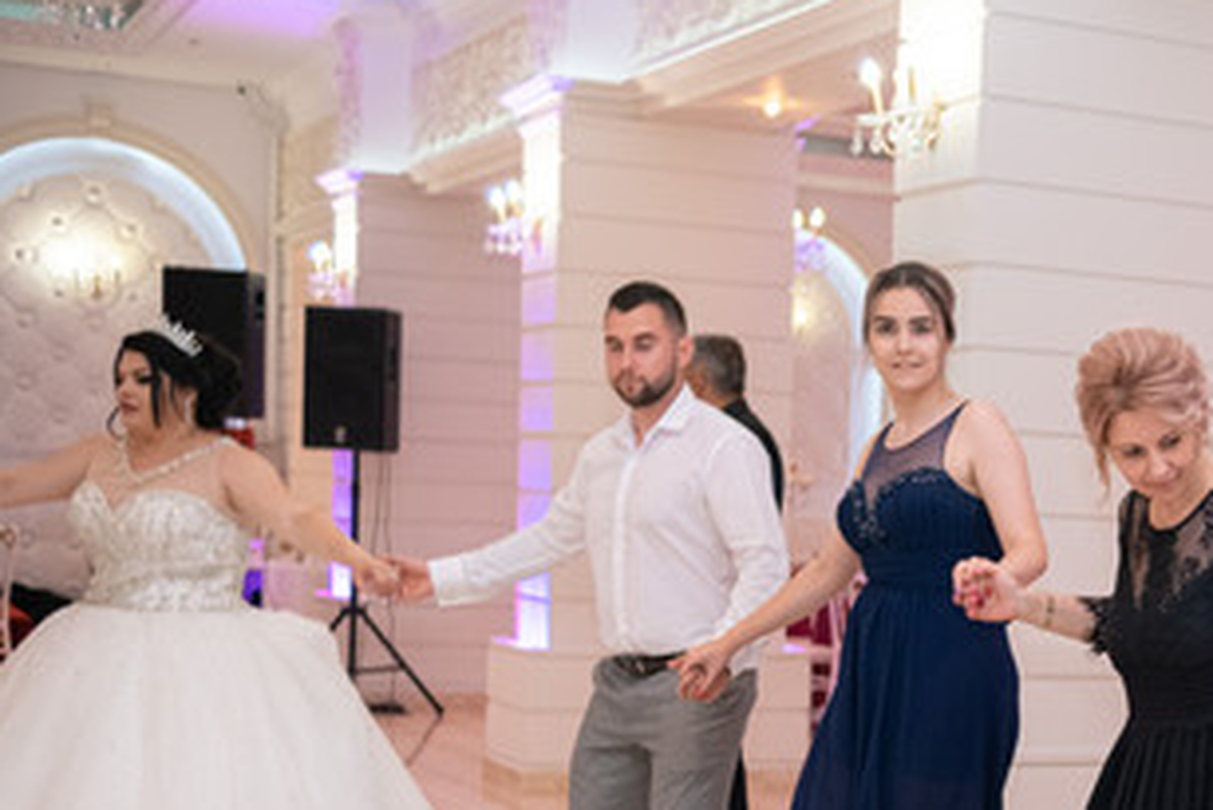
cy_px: 792
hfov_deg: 26.1
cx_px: 1249
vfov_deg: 18.3
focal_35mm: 73
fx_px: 2461
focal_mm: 23
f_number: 2
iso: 800
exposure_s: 1/125
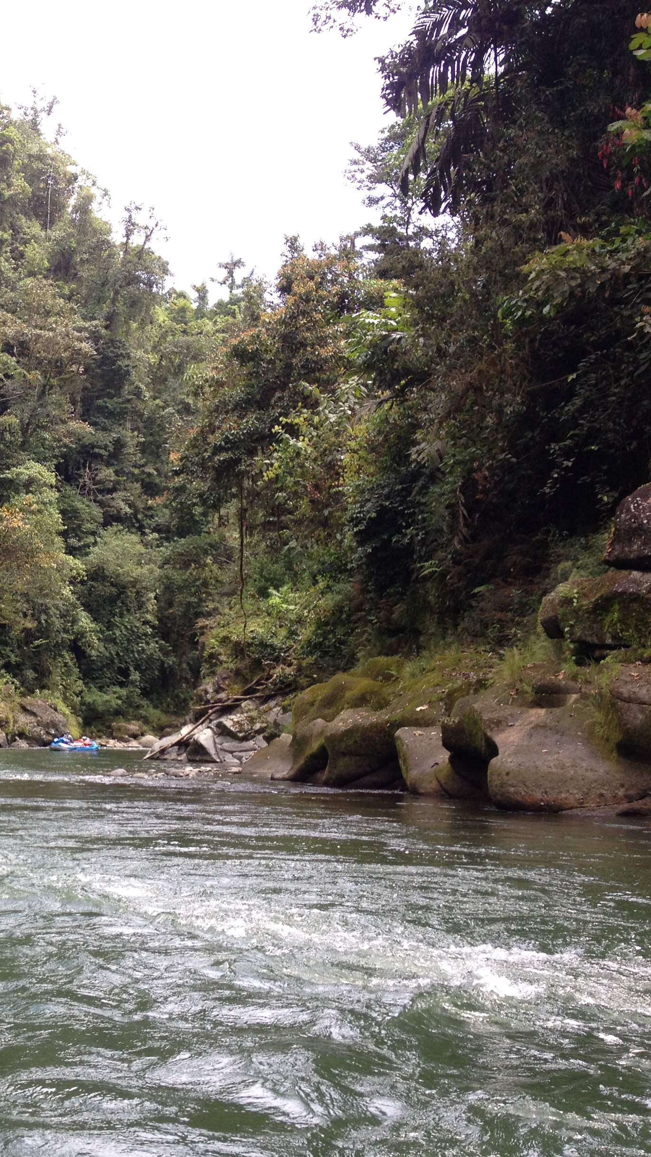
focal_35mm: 51
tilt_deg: +1.3
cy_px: 580
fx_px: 1565
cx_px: -68
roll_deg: +0.0
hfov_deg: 22.2
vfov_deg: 40.6
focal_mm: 4.28
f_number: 2.4
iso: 50
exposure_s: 1/389
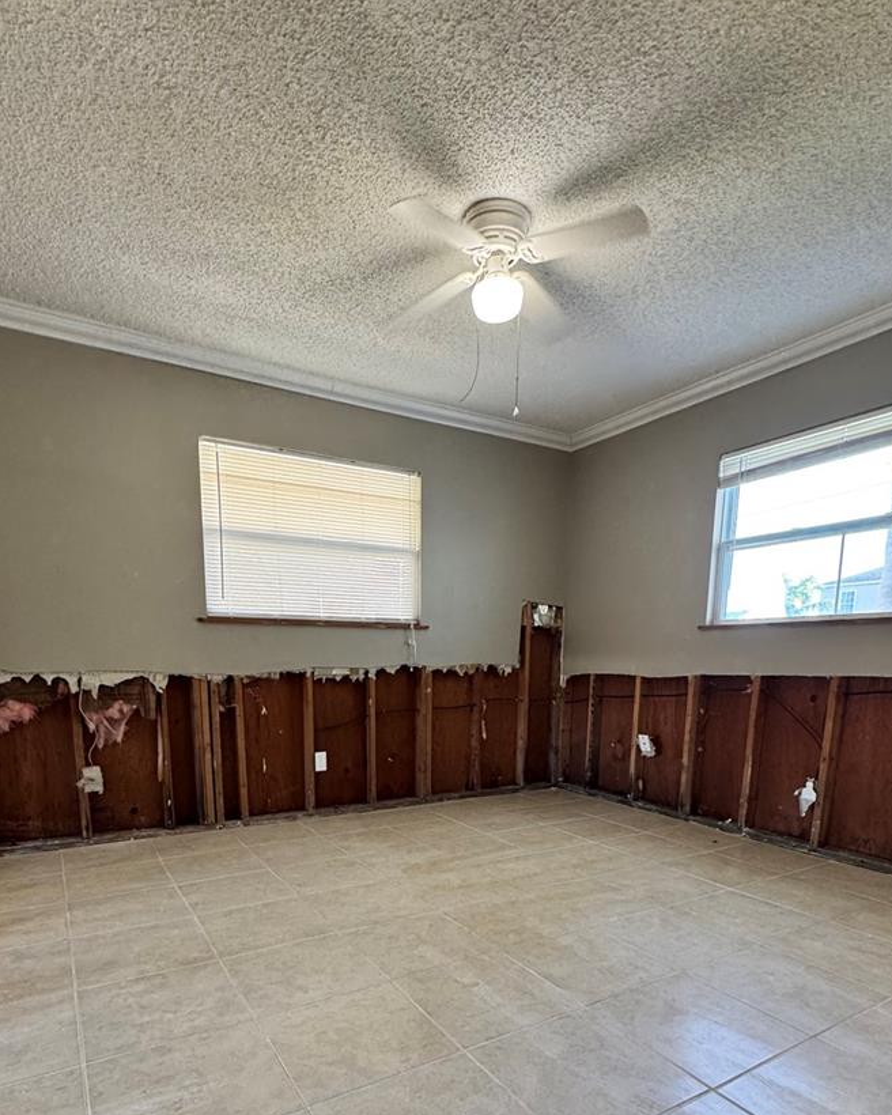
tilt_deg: -10.4
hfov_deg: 68.1
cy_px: 782
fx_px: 660
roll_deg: -0.1
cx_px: 436
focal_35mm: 20
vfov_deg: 76.6
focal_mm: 2.22
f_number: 2.2
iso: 250
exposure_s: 1/60
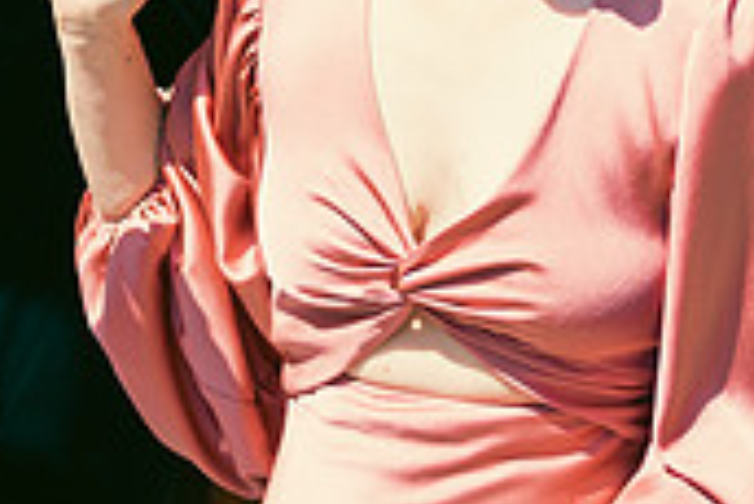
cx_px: 259
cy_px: -173
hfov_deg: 13.5
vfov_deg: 8.9
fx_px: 3186
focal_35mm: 152
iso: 100
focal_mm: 45
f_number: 3.5
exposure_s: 1/800
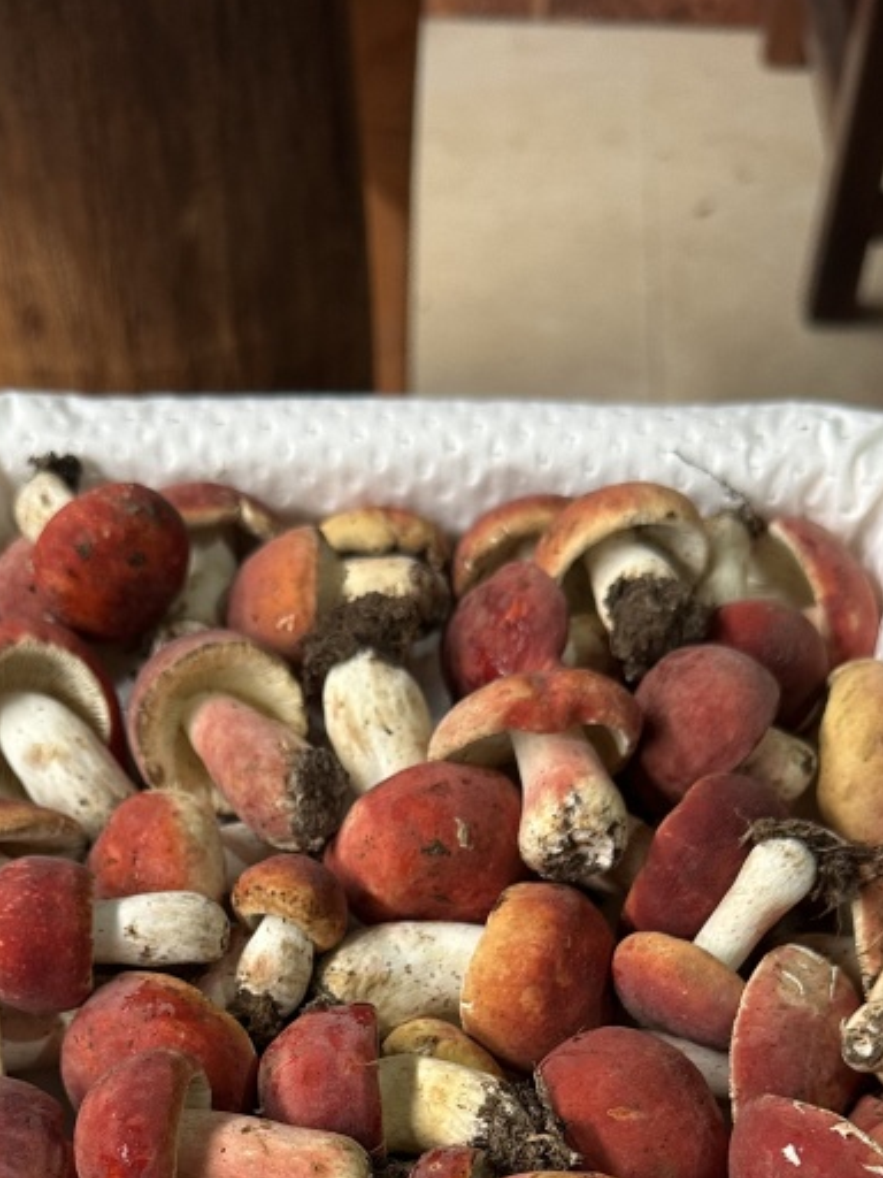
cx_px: 419
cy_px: 1161
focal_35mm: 50
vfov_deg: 34.9
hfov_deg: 29.1
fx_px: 1701
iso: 160
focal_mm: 6.86
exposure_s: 1/122
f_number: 1.78
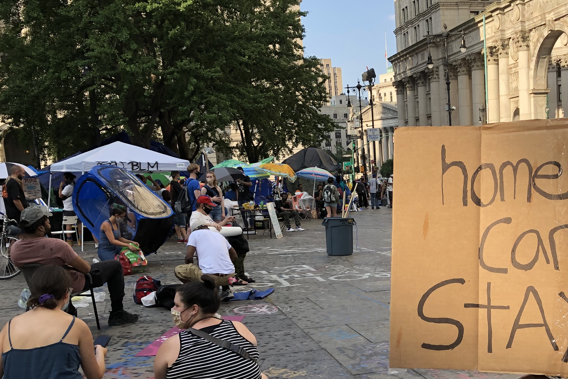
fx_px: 742
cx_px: 410
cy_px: 280
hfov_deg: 41.0
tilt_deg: -9.2
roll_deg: +4.7
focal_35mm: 47
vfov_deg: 28.3
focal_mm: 3.99
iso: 20
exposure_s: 1/565
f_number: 1.8
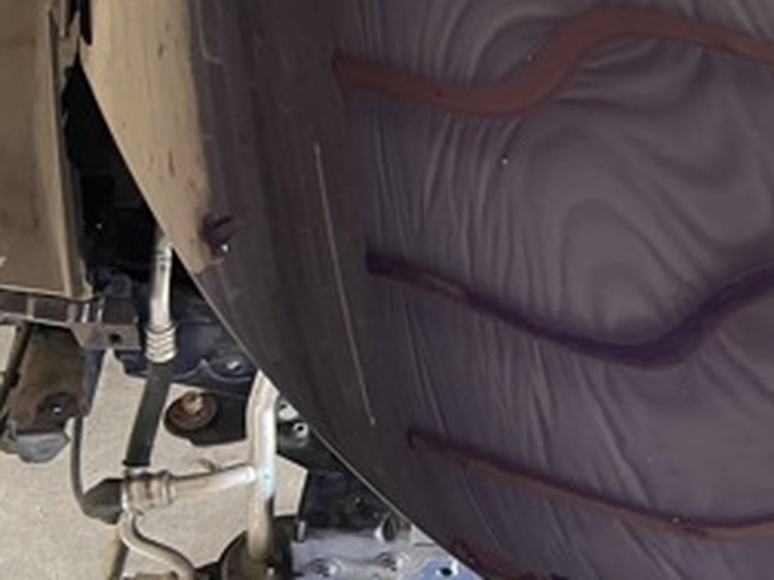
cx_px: 968
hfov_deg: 25.8
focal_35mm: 66
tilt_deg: -43.4
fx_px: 1476
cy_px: 112
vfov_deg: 22.0
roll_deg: -20.2
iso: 160
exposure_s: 1/60
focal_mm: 5.7
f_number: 1.5
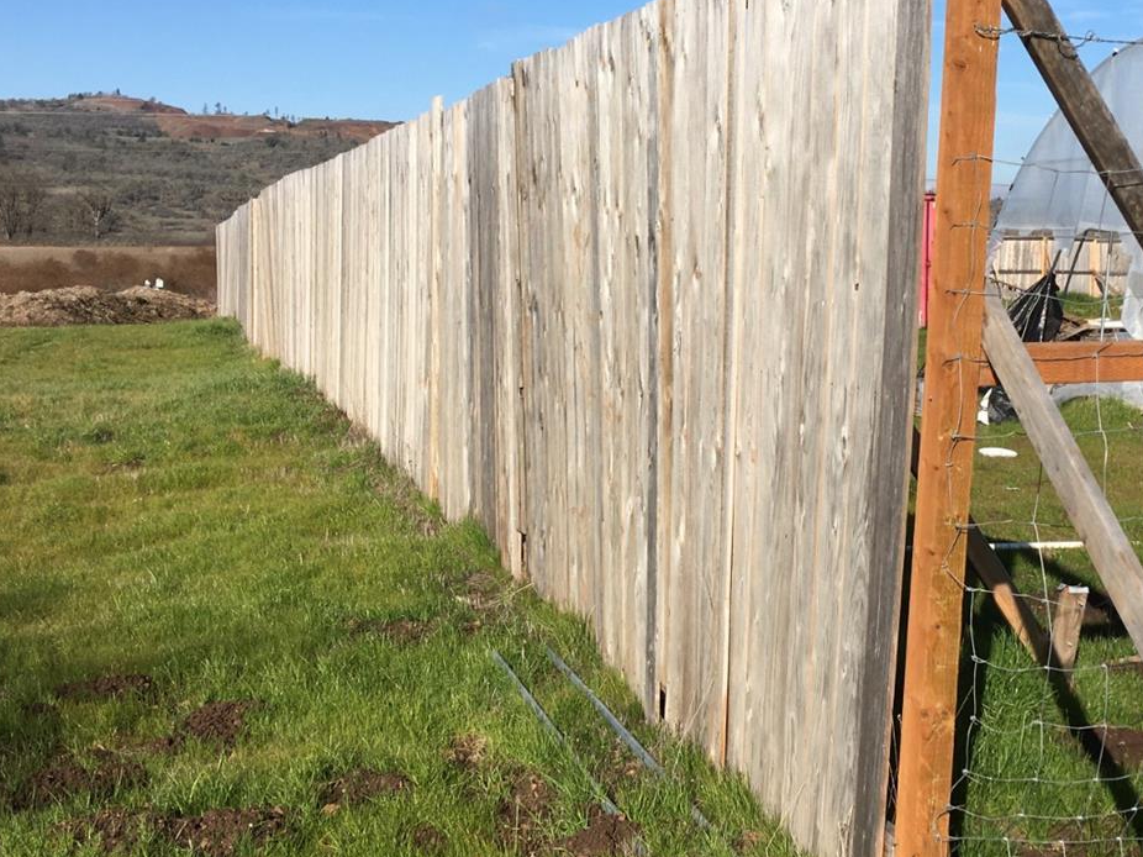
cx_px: 742
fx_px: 1552
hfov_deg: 40.1
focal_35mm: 47
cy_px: 351
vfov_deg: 30.8
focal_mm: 4.15
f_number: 2.2
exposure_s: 1/1748
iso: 25
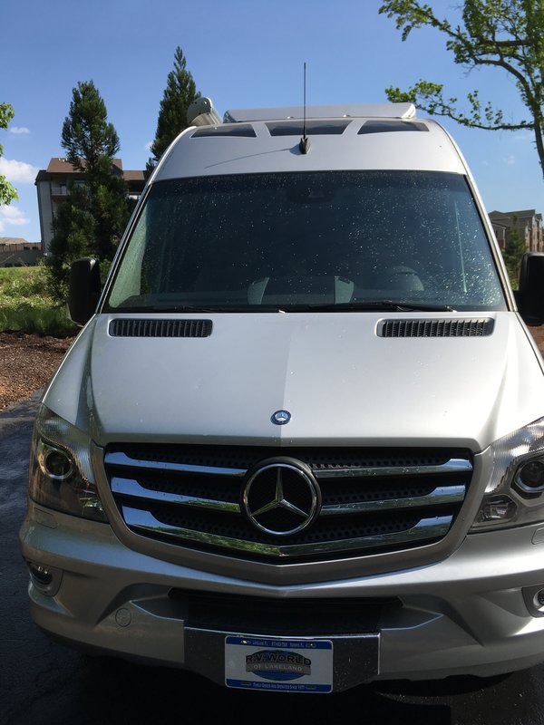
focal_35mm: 29
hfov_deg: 48.2
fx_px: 608
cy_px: 362
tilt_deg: -8.0
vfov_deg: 61.7
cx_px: 272
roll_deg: +2.7
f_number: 2.2
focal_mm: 4.15
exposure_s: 1/1923
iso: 25
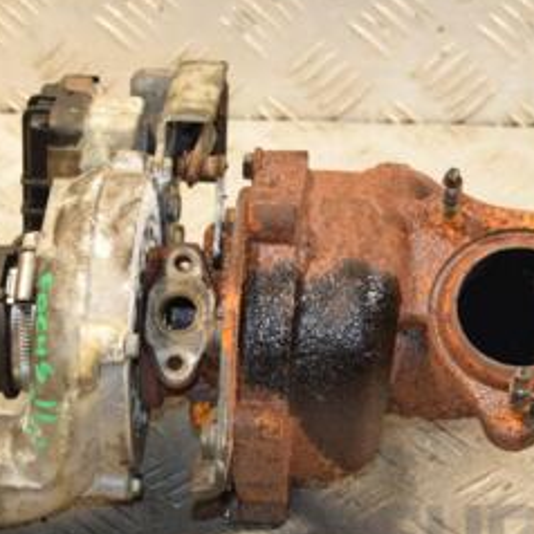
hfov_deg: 11.3
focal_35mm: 154
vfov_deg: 11.3
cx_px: 334
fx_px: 2688
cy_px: 240
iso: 800
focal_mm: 48
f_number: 5
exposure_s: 1/200
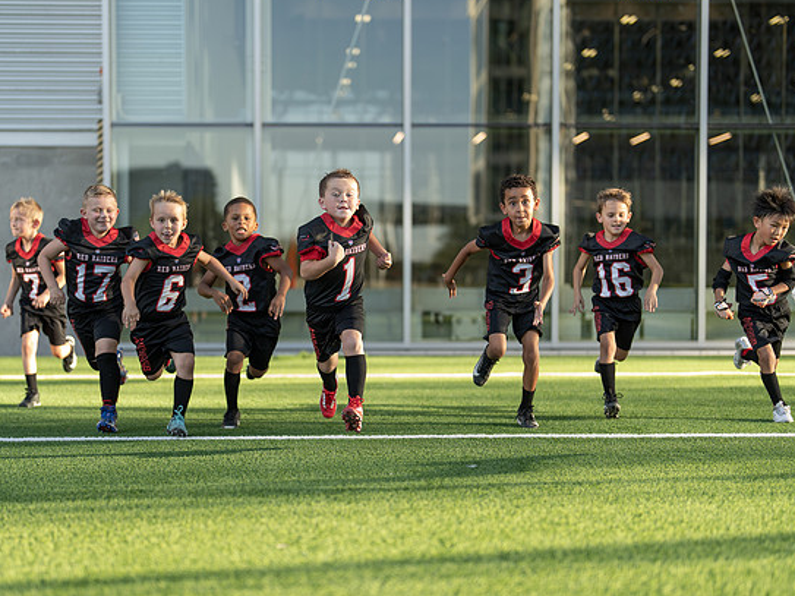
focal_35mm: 61
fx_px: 1401
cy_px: 327
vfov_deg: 24.0
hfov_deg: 31.6
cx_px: 332
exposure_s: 1/1000
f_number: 1.2
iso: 80
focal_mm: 50
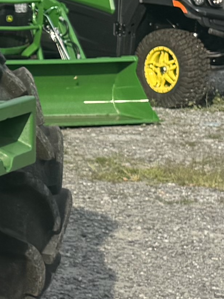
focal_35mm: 167
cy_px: 18
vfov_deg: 11.7
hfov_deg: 7.4
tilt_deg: -3.6
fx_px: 1441
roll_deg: +0.2
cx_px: -550
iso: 80
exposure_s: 1/3096
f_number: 1.78
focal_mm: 6.76
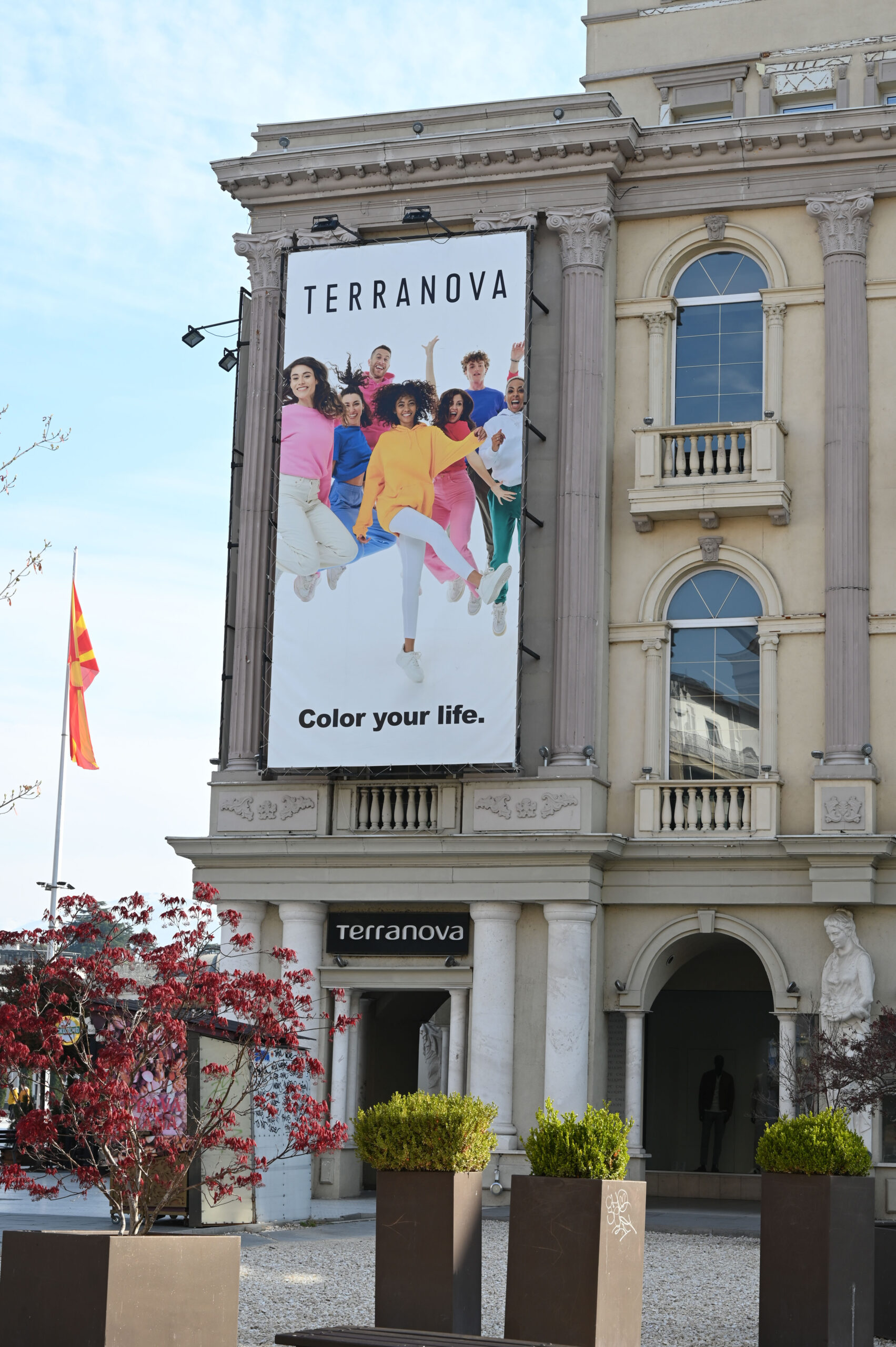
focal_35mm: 64
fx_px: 2393
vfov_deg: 31.4
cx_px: 448
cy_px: 674
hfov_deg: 21.2
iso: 200
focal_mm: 64
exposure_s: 1/200
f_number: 8
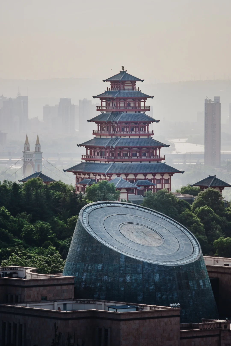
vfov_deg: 8.9
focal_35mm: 232
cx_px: 116
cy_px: 173
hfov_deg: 5.9
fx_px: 2233
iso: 80
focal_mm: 155
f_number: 8
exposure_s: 1/125
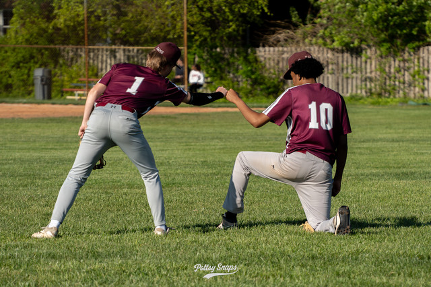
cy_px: 144
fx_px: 2761
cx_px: 232
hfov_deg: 8.9
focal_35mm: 231
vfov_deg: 5.9
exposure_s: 1/8000
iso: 1250
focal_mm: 158
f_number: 5.6
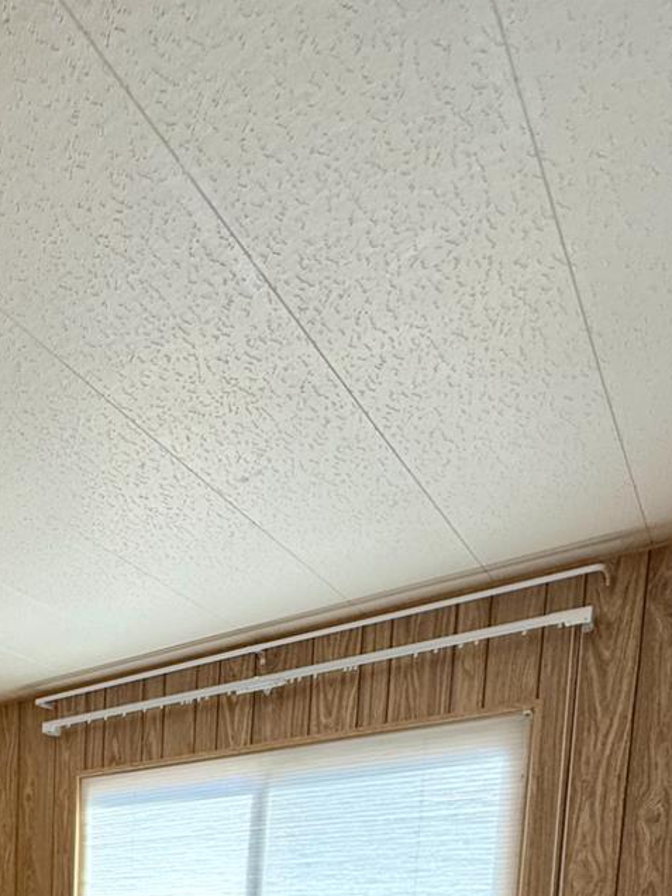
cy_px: 1045
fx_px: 854
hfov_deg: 37.5
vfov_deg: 40.8
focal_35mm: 33
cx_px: -27
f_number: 2.2
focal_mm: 2.22
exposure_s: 1/120
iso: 160
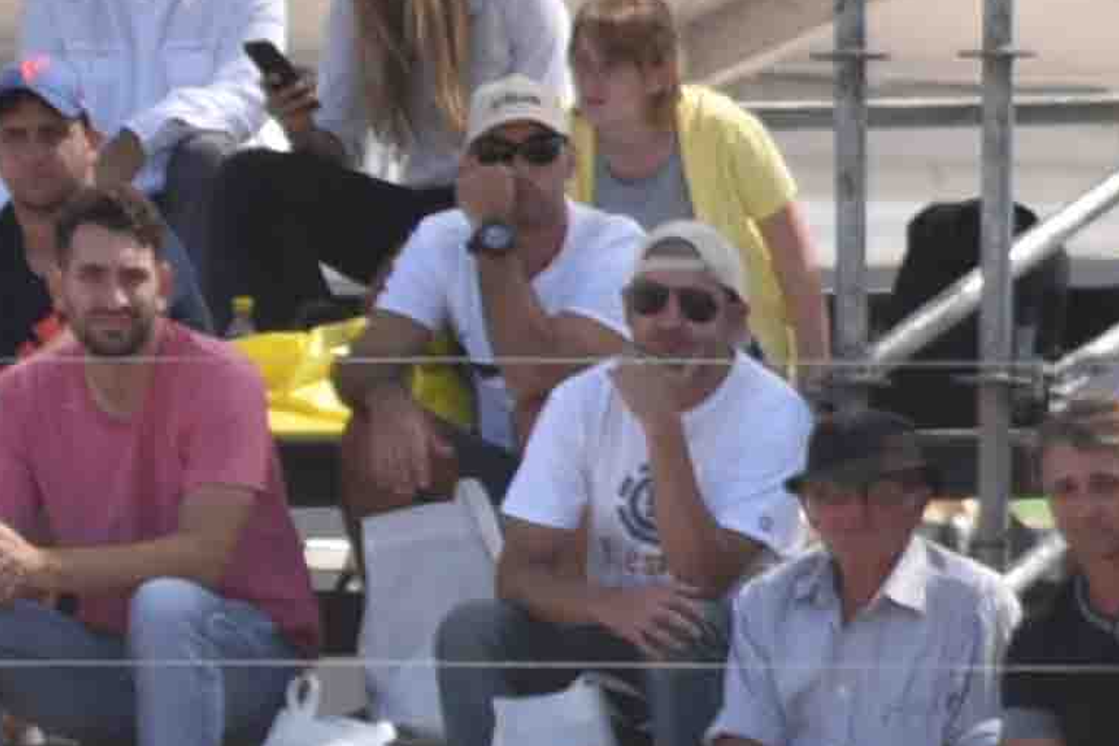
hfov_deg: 2.2
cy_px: 400
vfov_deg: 1.5
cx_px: -1949
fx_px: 29315
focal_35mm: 943
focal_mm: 120
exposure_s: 1/200
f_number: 6.3
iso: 100
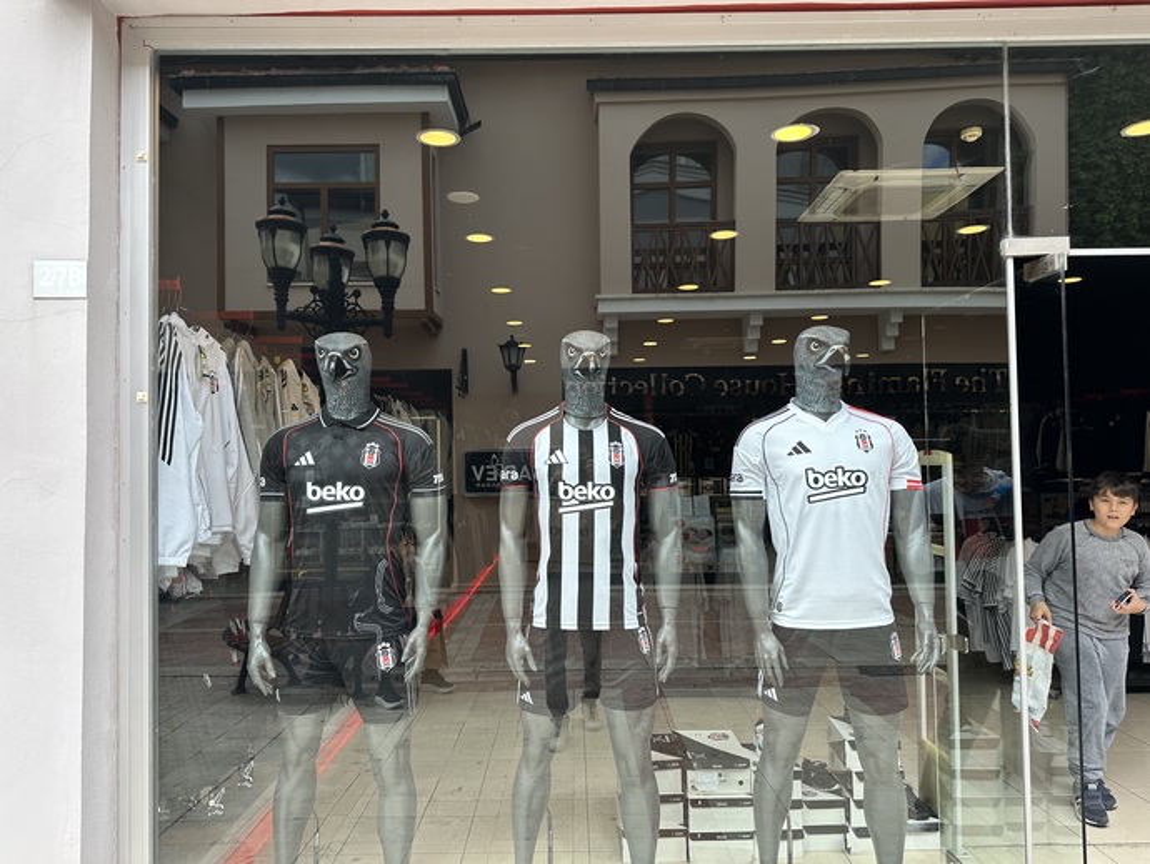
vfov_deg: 56.8
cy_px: 432
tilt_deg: -0.5
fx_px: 798
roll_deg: +0.9
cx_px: 575
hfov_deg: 71.6
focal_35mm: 24
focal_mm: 6.86
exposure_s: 1/355
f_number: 1.78
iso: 80
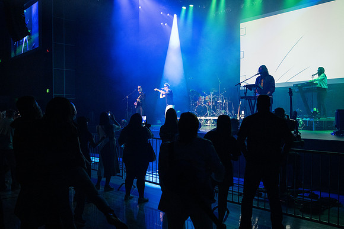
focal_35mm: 36
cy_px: 114
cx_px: 172
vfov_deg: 36.5
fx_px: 348
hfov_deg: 52.6
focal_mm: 36
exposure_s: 1/250
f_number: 4
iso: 3200
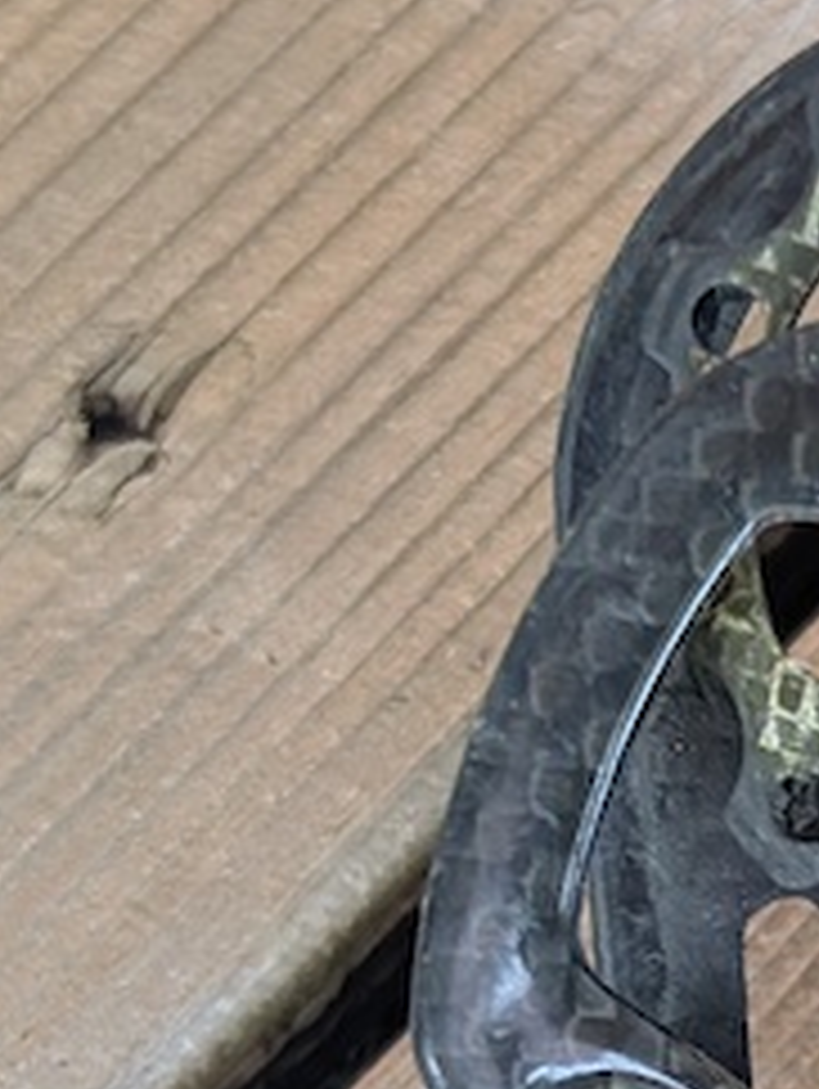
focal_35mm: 162
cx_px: 1314
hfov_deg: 8.9
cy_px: 1544
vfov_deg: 11.7
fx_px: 5101
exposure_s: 1/58.3
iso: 261
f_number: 1.68
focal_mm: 6.9
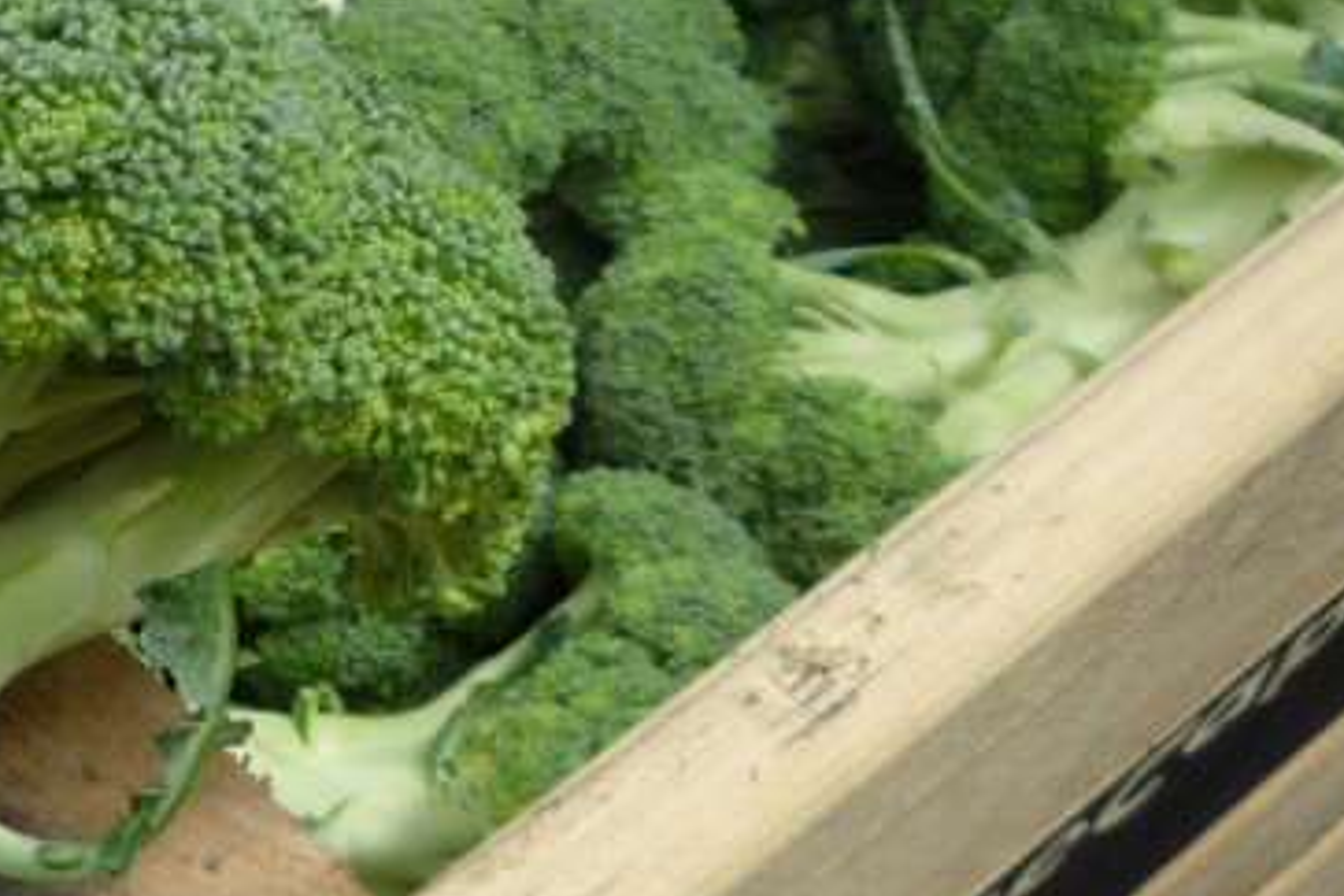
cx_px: -333
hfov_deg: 21.3
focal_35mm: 88
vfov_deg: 15.5
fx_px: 3285
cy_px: 455
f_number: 3.3
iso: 100
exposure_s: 1/80
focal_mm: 5.2
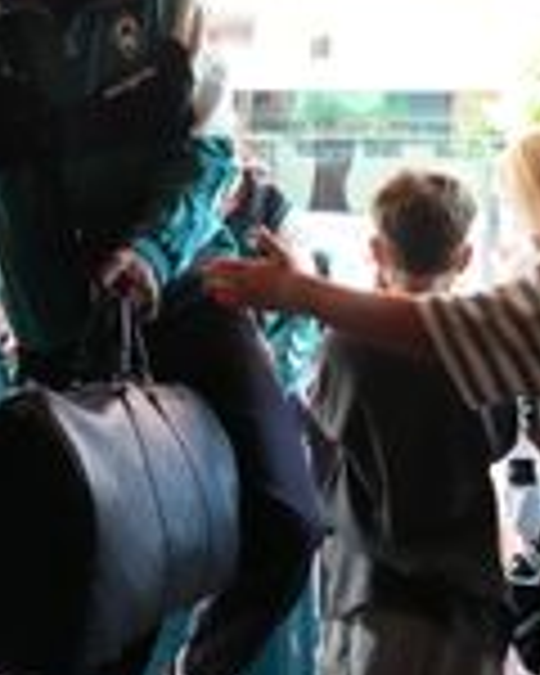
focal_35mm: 45
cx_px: 158
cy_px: 110
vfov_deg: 39.1
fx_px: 899
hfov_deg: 33.0
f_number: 2.8
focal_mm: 18
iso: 12800
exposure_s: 1/1600
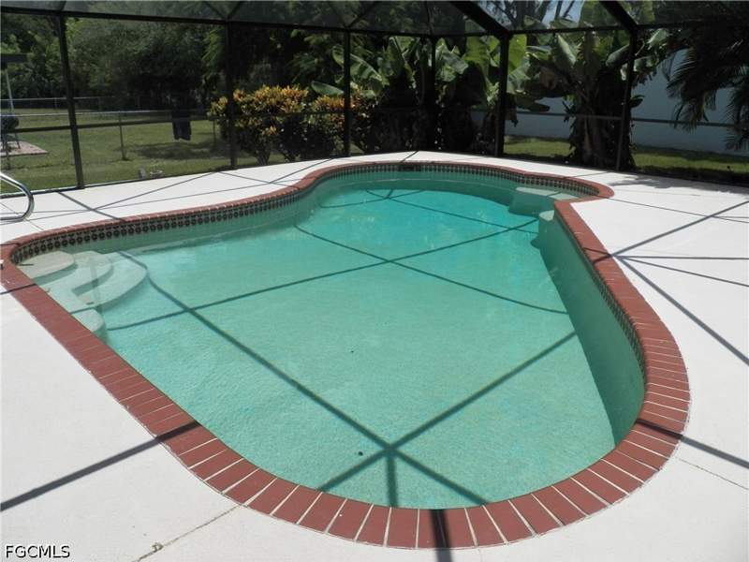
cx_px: 374
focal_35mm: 28
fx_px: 606
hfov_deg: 63.4
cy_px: 281
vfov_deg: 49.7
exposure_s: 1/1600
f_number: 4.5
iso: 125
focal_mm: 4.9
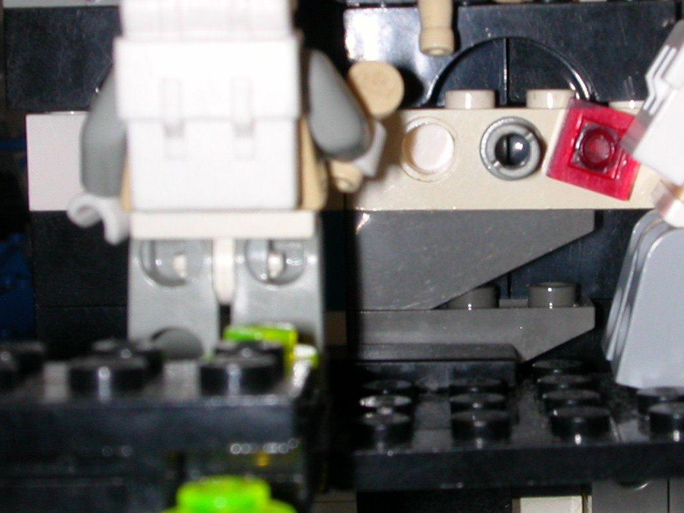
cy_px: 276
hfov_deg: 21.9
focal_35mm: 89
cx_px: 475
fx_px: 1758
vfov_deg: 16.6
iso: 100
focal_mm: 8.9
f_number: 5.6
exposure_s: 1/59.9
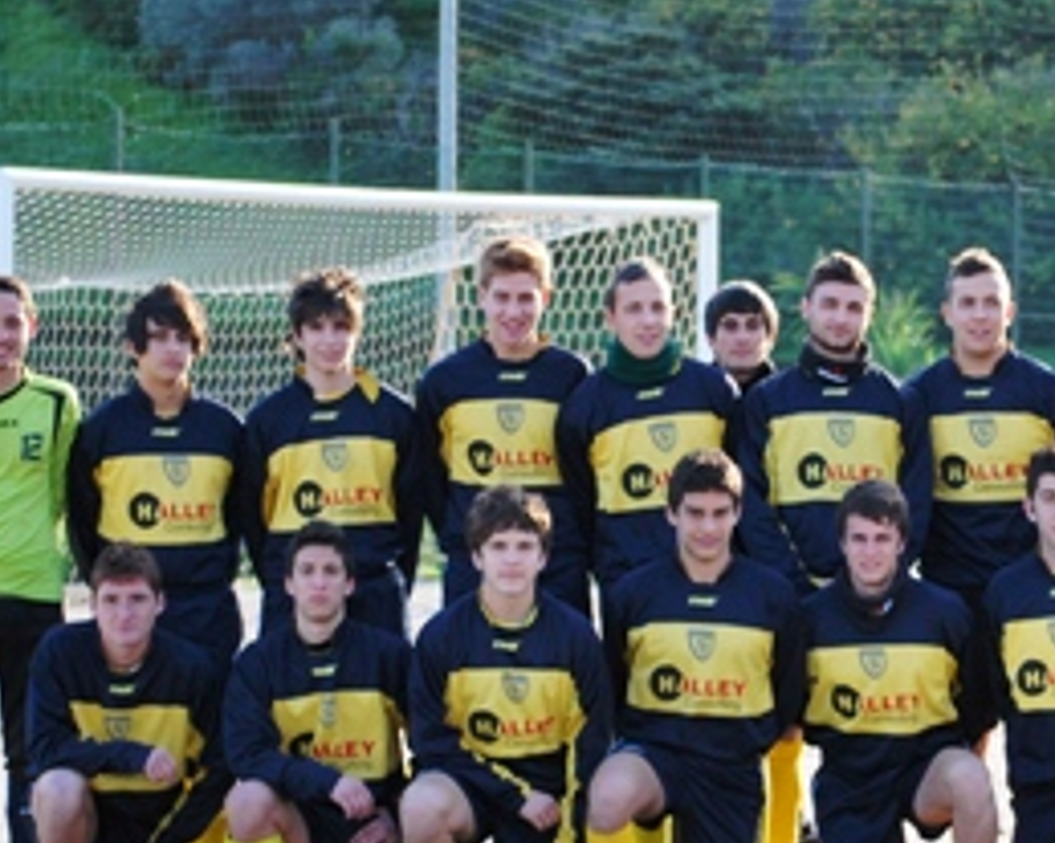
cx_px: 853
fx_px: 5433
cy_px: 564
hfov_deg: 11.1
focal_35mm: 174
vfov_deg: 8.9
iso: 450
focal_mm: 55
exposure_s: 1/500
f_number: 4
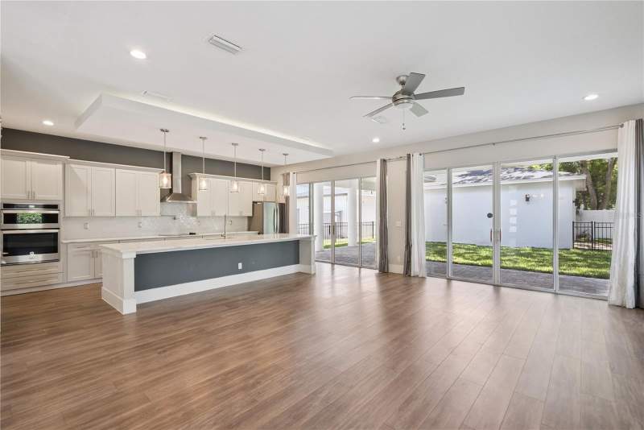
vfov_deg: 73.8
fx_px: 286
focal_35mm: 16
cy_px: 215
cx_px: 322
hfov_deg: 96.7
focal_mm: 16
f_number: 9
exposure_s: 1/50
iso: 500
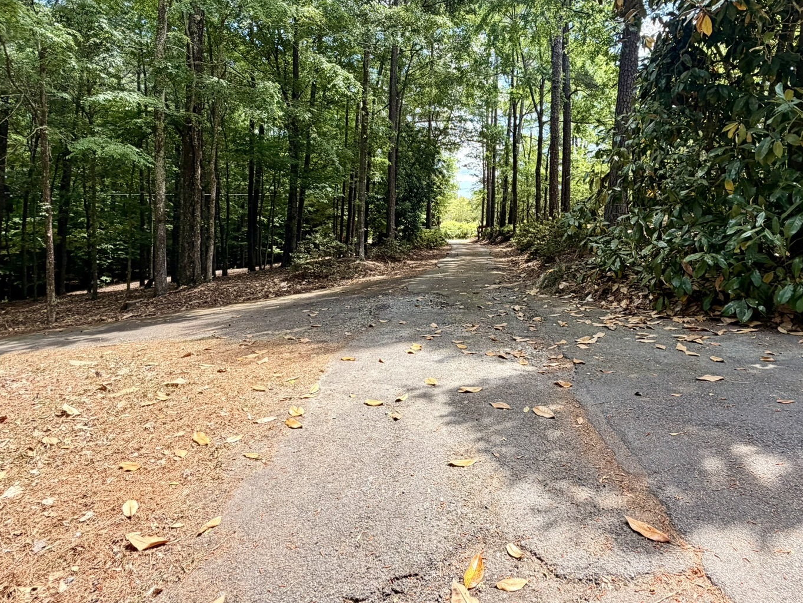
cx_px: 462
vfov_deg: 62.7
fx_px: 487
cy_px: 233
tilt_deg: -7.7
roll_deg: +0.5
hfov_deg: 78.5
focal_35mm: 21
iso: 50
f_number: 2.2
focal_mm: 2.22
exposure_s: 1/381
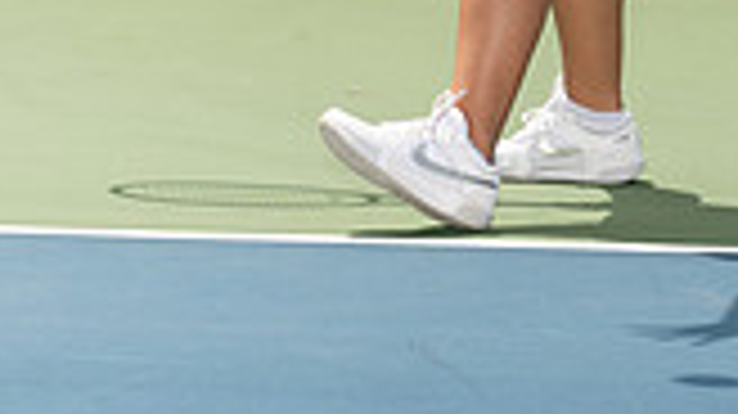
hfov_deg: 10.7
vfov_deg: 5.8
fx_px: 3931
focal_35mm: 201
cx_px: 351
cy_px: -531
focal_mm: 70
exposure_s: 1/250
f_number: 10
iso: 160
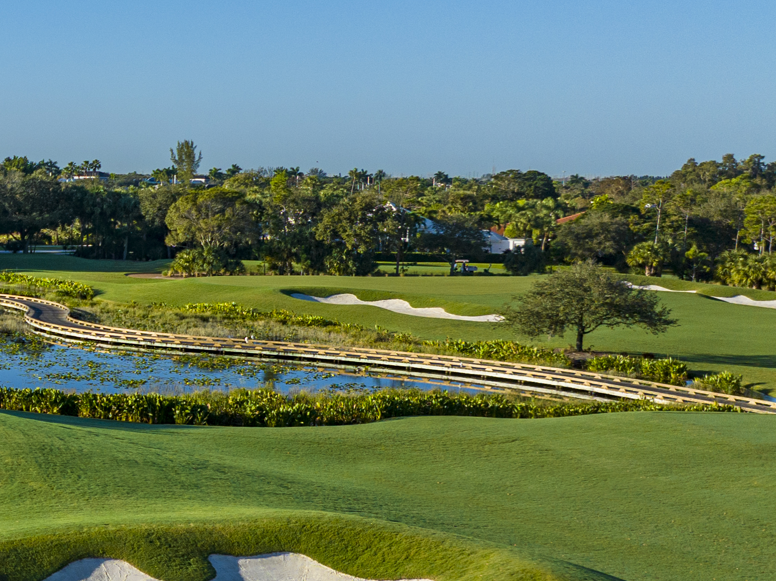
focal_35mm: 75
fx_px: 1680
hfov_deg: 22.2
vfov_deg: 19.6
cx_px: -335
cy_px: 374
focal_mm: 12.29
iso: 100
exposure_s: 1/1000
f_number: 3.5
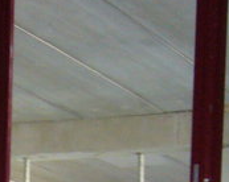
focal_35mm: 198
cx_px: -65
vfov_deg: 7.4
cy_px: 382
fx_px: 1340
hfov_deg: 9.6
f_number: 2.8
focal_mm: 5.8
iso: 200
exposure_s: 1/15
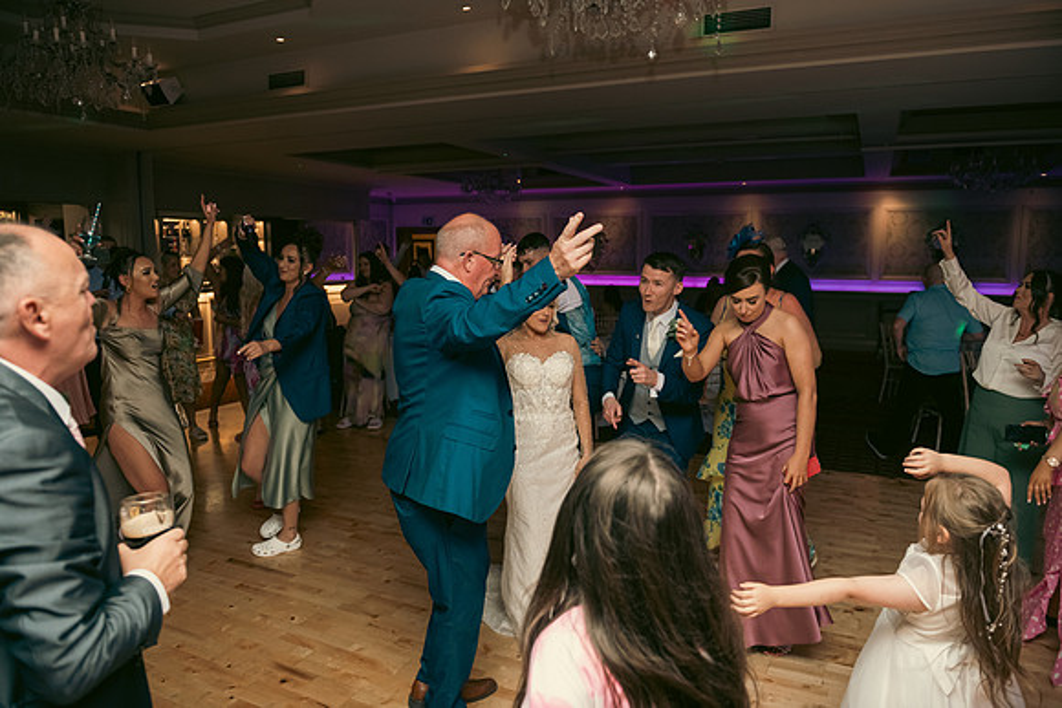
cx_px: 531
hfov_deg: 73.7
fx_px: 708
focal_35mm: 24
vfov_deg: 53.2
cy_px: 354
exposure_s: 1/160
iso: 800
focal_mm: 24
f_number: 3.5
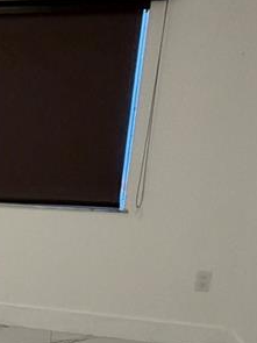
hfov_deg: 22.1
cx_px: -105
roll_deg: -1.4
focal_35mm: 57
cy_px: 284
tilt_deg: -16.3
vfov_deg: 32.7
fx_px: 565
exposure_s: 1/60
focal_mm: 2.22
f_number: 2.2
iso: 160
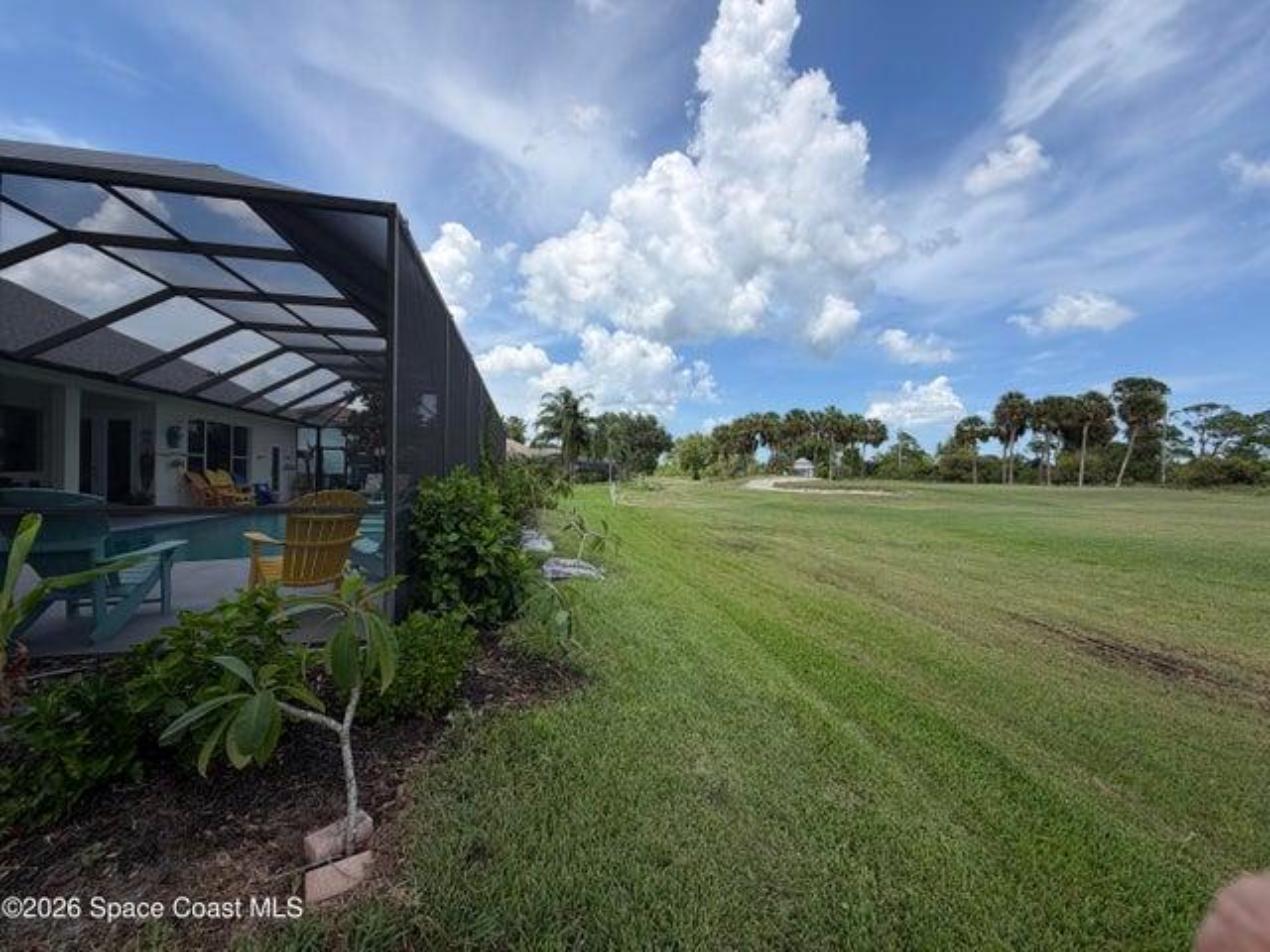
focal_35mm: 14
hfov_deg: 102.1
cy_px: 476
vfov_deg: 85.7
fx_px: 514
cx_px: 635
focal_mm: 2.22
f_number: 2.2
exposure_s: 1/853
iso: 20
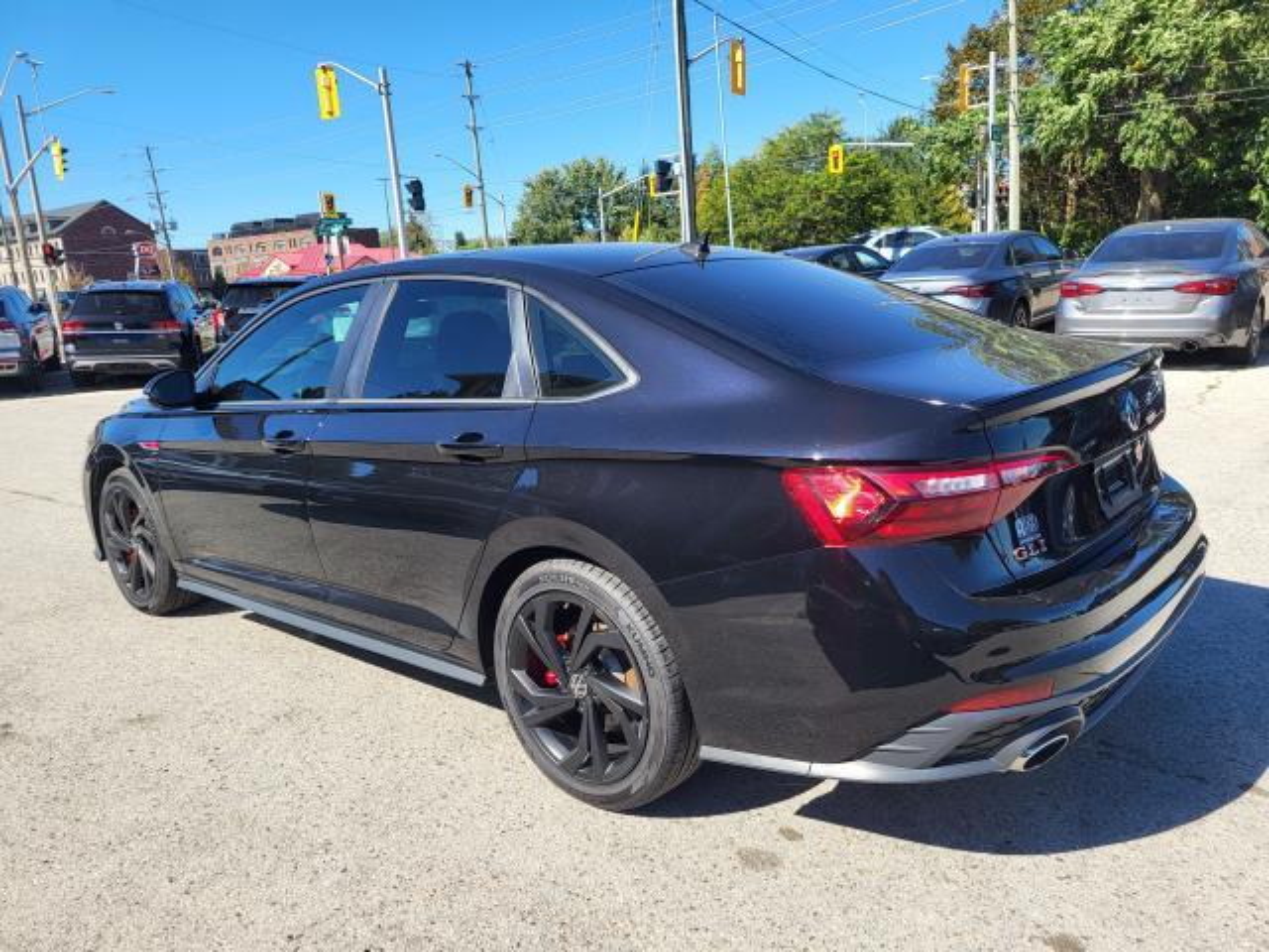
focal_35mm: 26
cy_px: 476
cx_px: 634
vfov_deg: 53.1
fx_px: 953
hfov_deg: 67.3
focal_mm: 5.4
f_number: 1.8
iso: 40
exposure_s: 1/1365
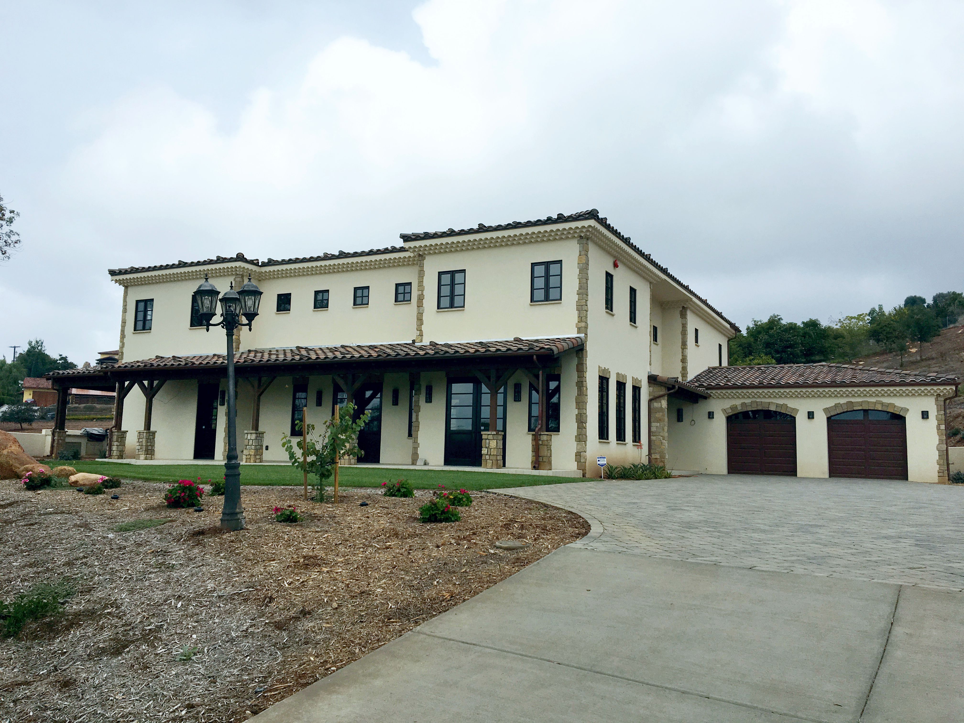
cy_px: 362
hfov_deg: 61.7
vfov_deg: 48.2
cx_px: 482
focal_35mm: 29
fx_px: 808
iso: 25
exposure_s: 1/2959
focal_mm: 4.15
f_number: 2.2
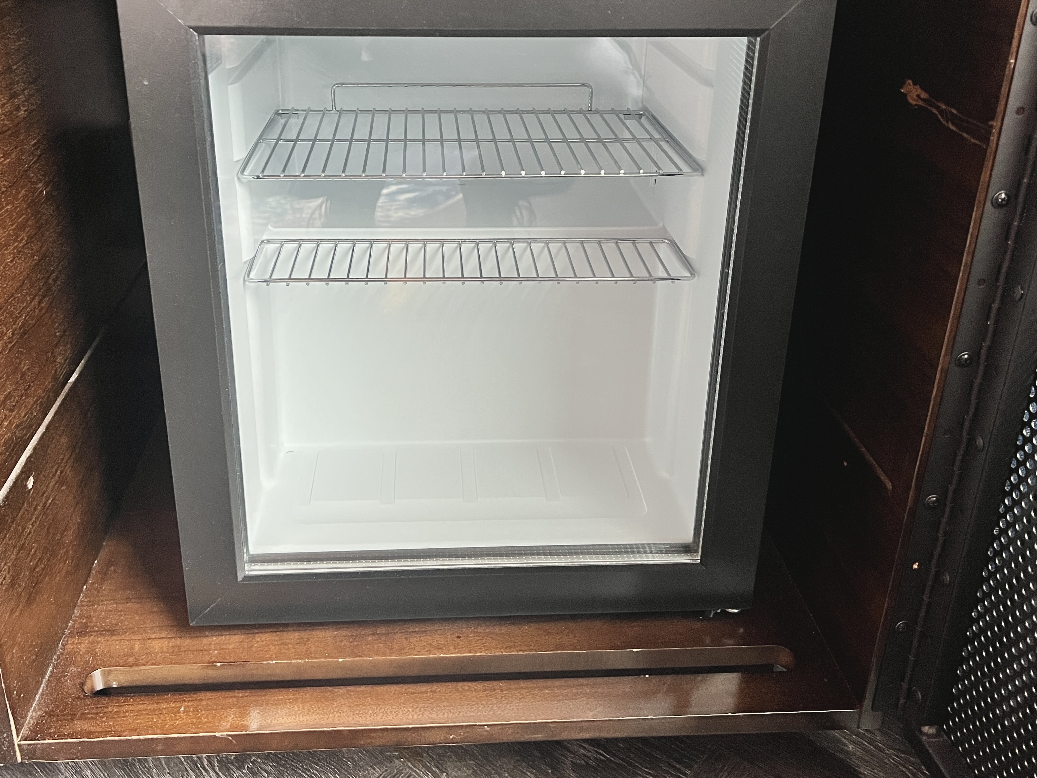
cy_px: 287
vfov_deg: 41.5
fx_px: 1019
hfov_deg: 53.9
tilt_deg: -23.6
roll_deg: -0.5
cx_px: 467
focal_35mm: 34
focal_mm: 5.7
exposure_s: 1/60
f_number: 1.5
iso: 400
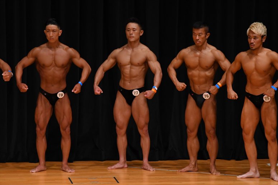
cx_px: 139
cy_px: 92
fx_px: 2431
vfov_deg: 4.4
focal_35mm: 315
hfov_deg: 6.5
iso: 3200
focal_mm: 210
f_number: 5.6
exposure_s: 1/400
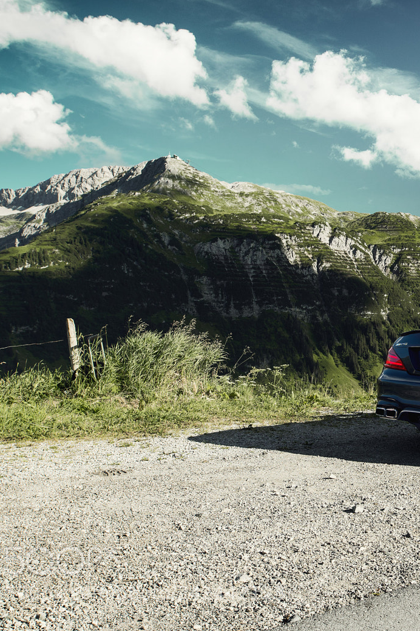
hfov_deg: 32.1
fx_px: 647
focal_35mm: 37
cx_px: 453
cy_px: 316
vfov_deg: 51.9
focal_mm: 24
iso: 100
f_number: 8
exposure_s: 1/60
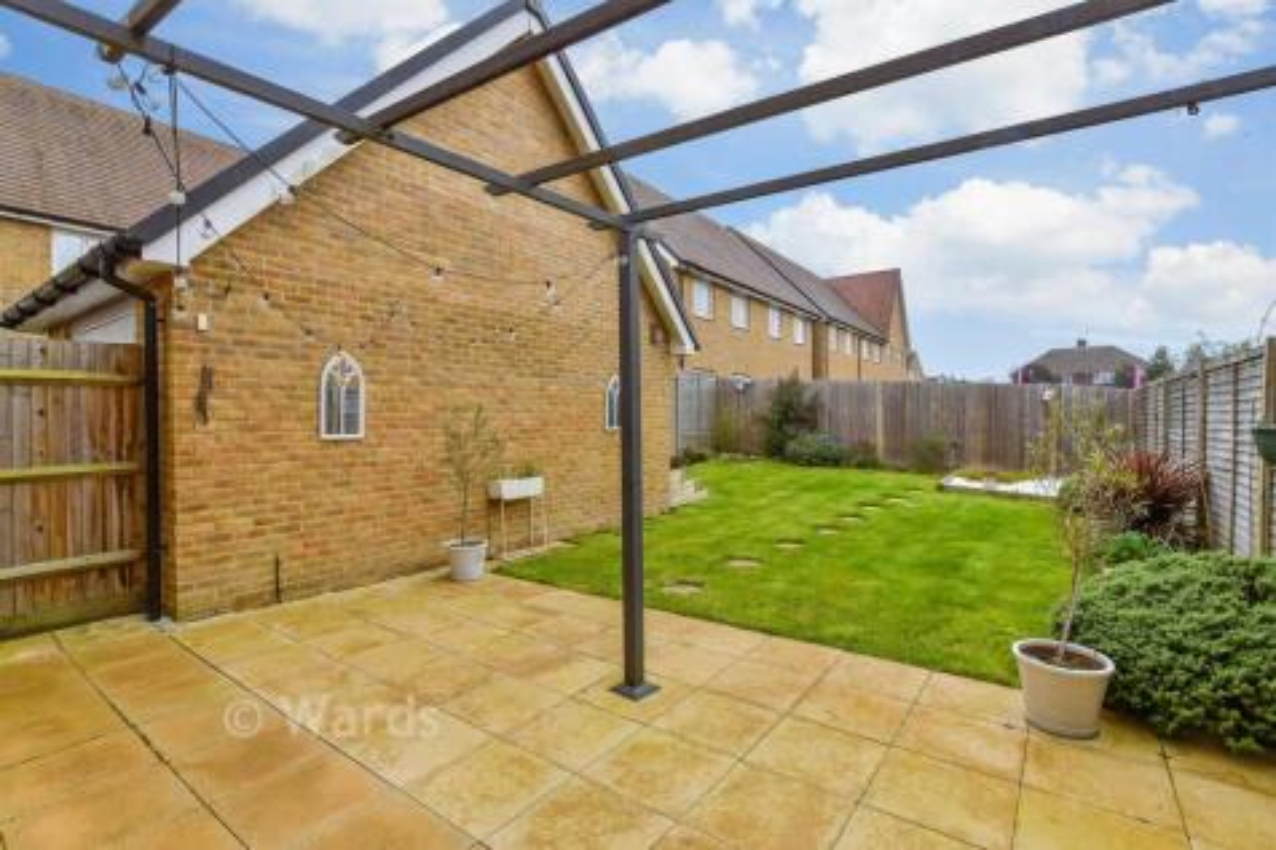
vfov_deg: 77.3
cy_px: 425
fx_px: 531
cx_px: 638
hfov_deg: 100.4
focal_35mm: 15
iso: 320
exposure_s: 1/80
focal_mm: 10
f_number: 8
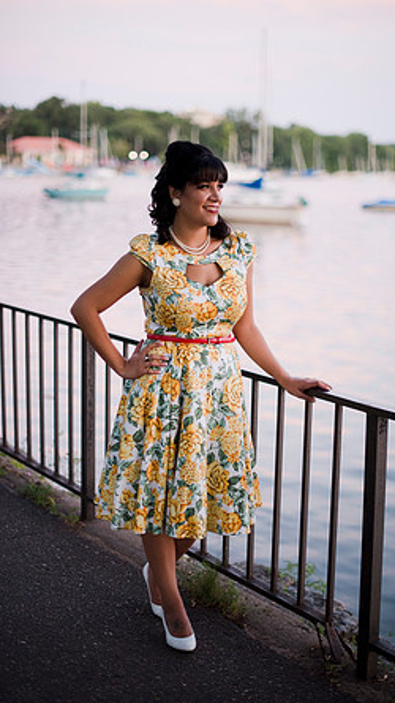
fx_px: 988
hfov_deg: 22.6
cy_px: 354
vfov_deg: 39.2
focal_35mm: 53
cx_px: 210
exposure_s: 1/100
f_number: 1.4
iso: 250
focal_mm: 50
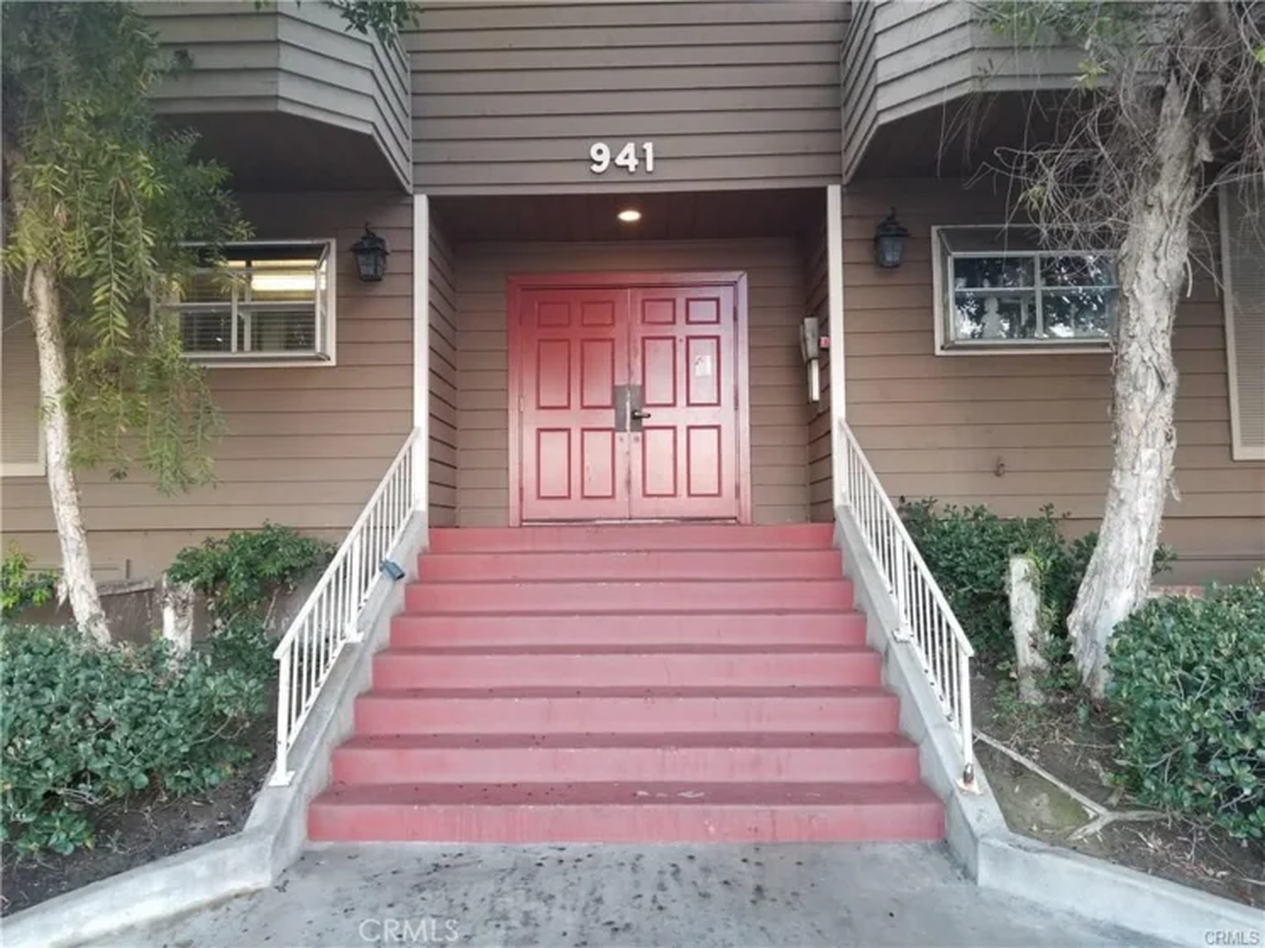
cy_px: 474
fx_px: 950
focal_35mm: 26
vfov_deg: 53.1
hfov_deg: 67.3
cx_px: 632
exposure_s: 1/60
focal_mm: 4.25
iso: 125
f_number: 1.7
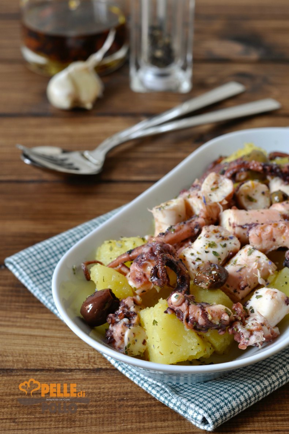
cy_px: 217
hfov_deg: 18.1
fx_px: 905
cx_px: 144
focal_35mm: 75
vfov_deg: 27.0
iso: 100
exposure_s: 1/5
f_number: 6.3
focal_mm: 50
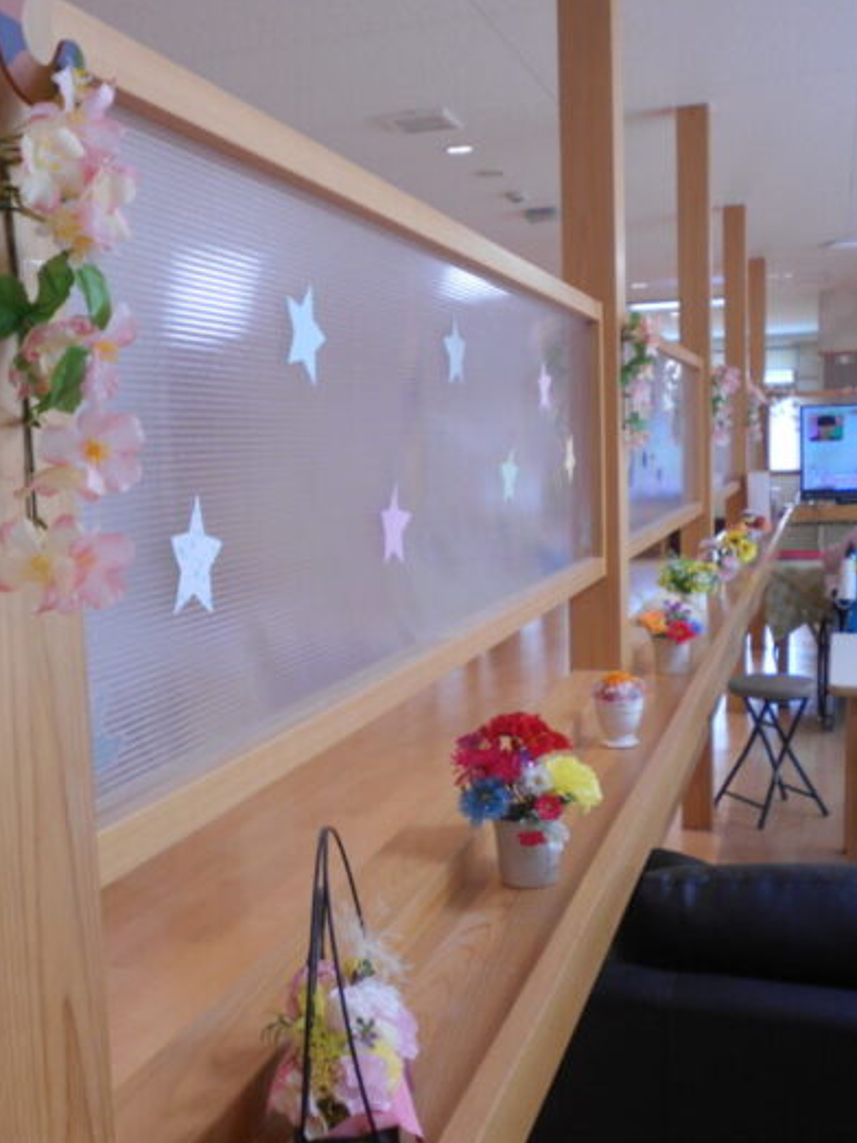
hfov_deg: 36.8
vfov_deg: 47.9
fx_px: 1288
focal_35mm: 39
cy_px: 584
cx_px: 383
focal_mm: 5.8
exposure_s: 1/30
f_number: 3.6
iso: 125
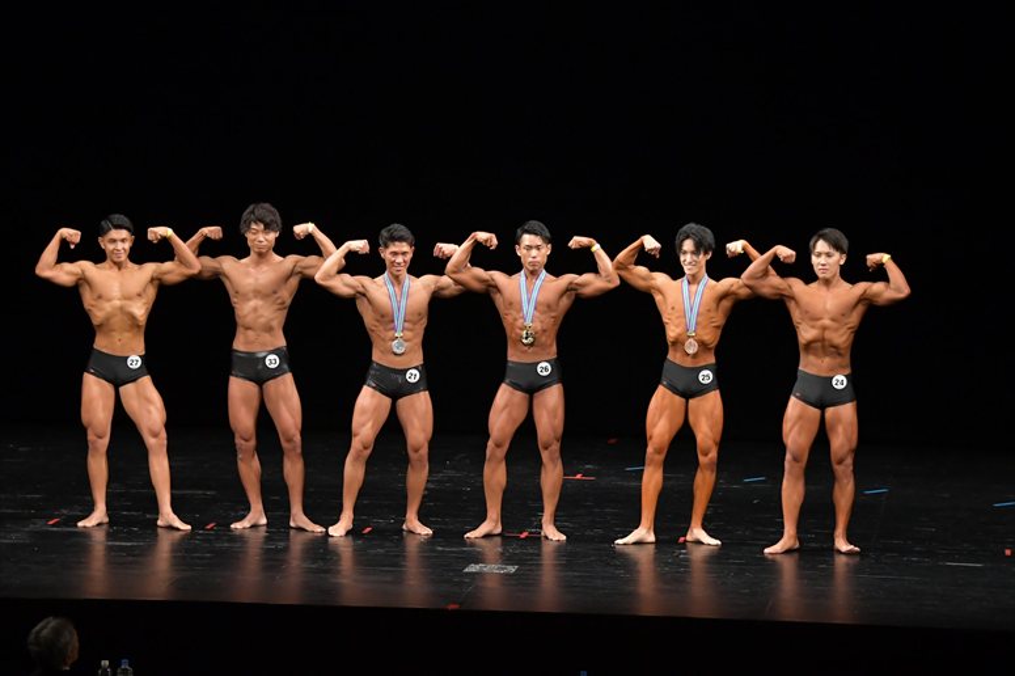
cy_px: 338
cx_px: 508
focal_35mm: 147
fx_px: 4143
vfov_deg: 9.3
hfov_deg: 14.0
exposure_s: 1/400
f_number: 5.6
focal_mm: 98
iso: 3200
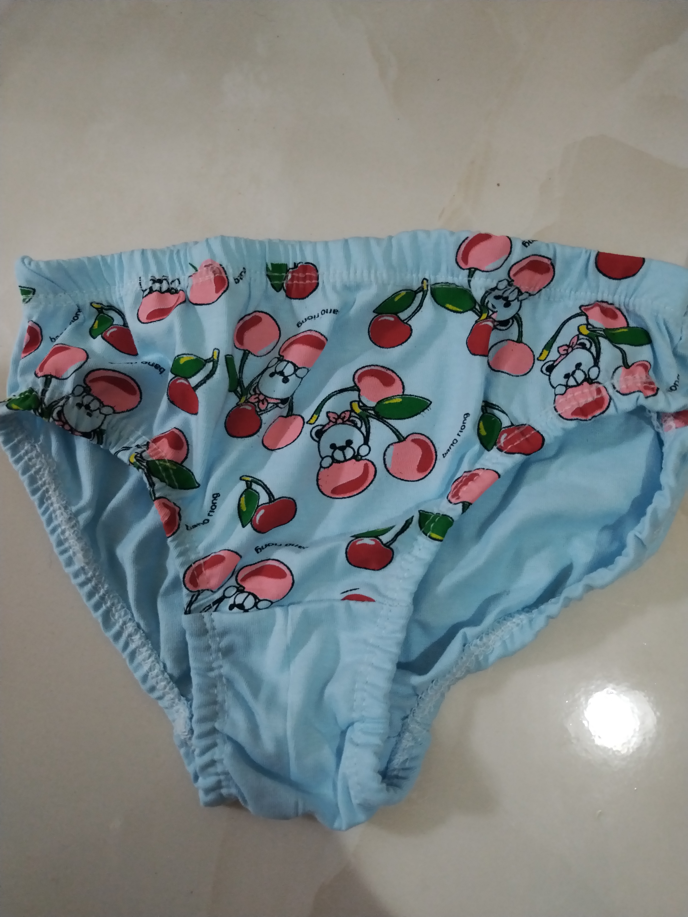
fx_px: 689
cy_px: 458
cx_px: 344
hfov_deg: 53.1
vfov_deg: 67.3
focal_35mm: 26
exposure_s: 1/25
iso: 651
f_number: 1.8
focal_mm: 4.75
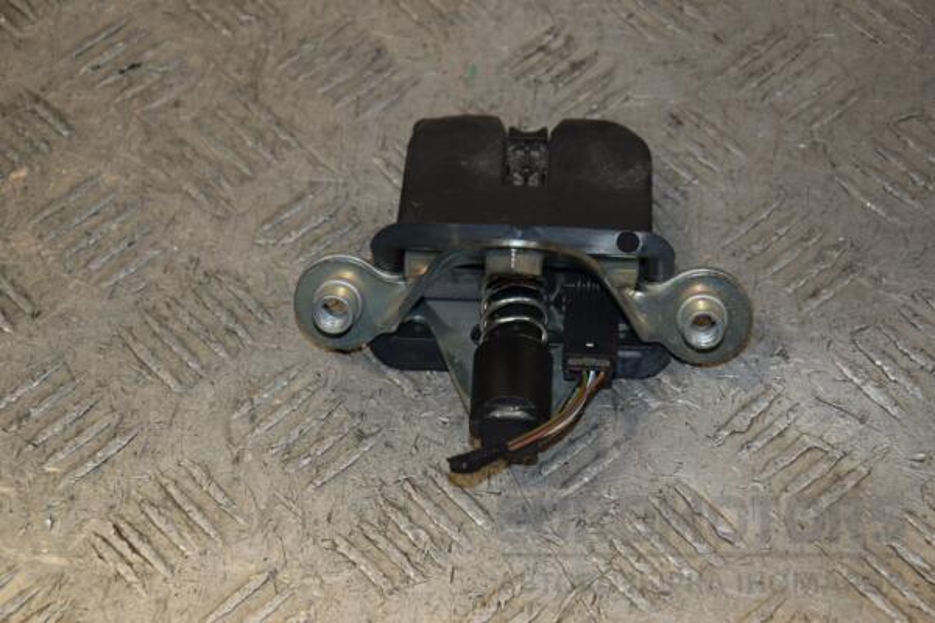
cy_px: 312
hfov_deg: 19.5
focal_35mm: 105
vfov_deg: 13.0
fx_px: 2727
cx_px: 468
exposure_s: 1/200
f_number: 7.1
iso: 800
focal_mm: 70
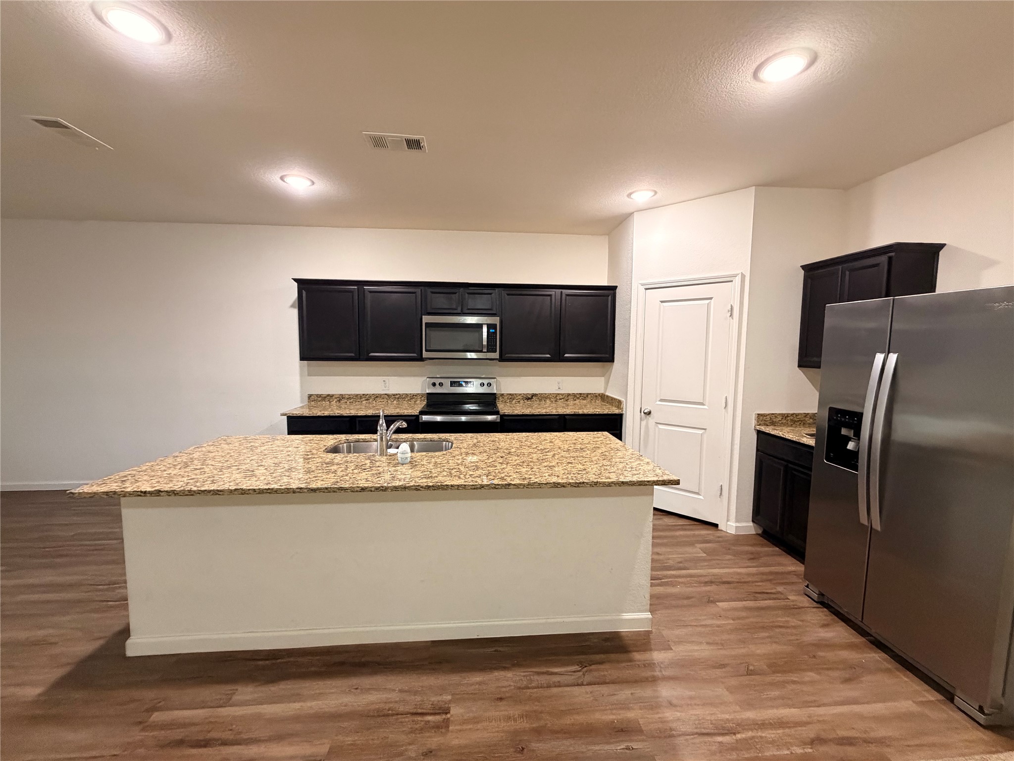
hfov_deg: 102.1
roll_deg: +0.4
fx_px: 410
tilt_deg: -4.9
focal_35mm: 14
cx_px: 507
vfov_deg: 85.7
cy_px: 380
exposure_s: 1/60
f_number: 2.2
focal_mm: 2.22
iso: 640
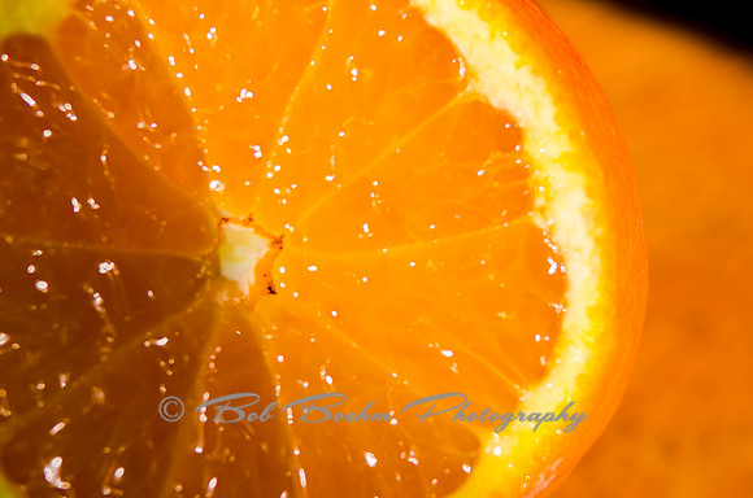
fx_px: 5948
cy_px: 249
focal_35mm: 285
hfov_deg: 7.2
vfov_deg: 4.8
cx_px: 376
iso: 200
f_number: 6.3
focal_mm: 190
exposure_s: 1/160
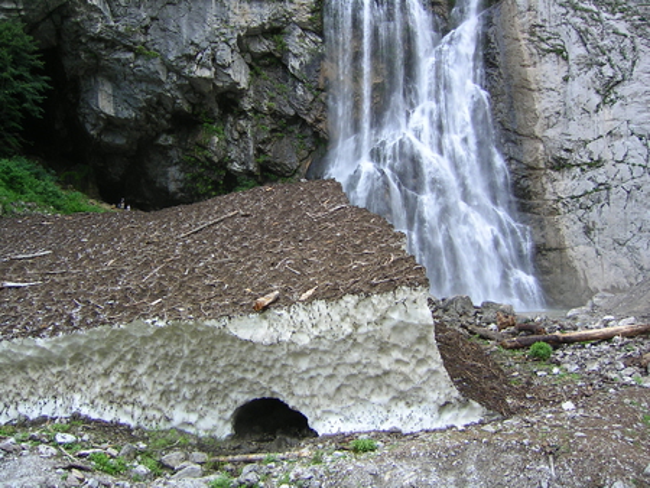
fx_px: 676
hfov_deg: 51.3
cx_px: 325
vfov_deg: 39.7
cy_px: 244
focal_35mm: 36
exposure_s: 1/79.6
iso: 50
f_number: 2.8
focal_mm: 5.6
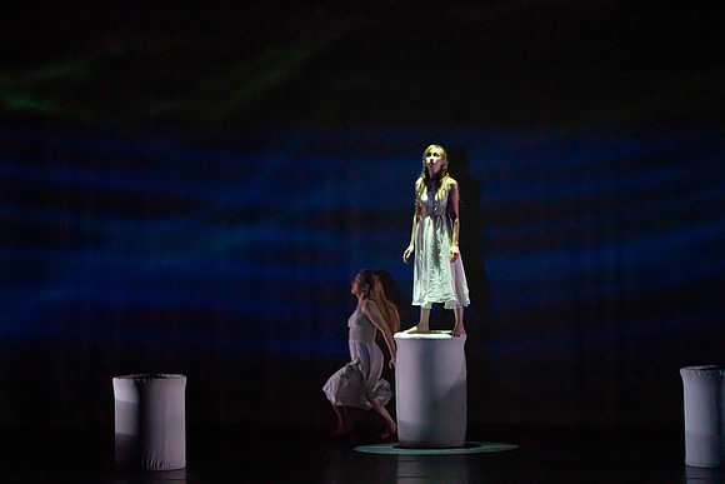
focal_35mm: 238
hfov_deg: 8.6
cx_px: 362
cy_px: 242
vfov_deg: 5.8
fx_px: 4794
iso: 6400
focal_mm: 238
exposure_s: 1/320
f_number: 5.6
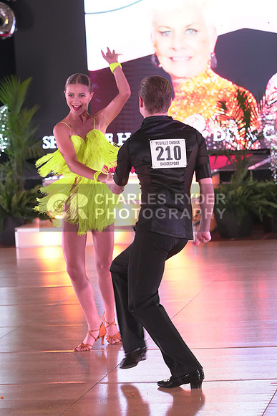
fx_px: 1499
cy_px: 208
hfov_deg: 10.6
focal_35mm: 130
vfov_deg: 15.8
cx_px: 138
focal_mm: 130
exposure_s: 1/320
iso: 5000
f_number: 5.6
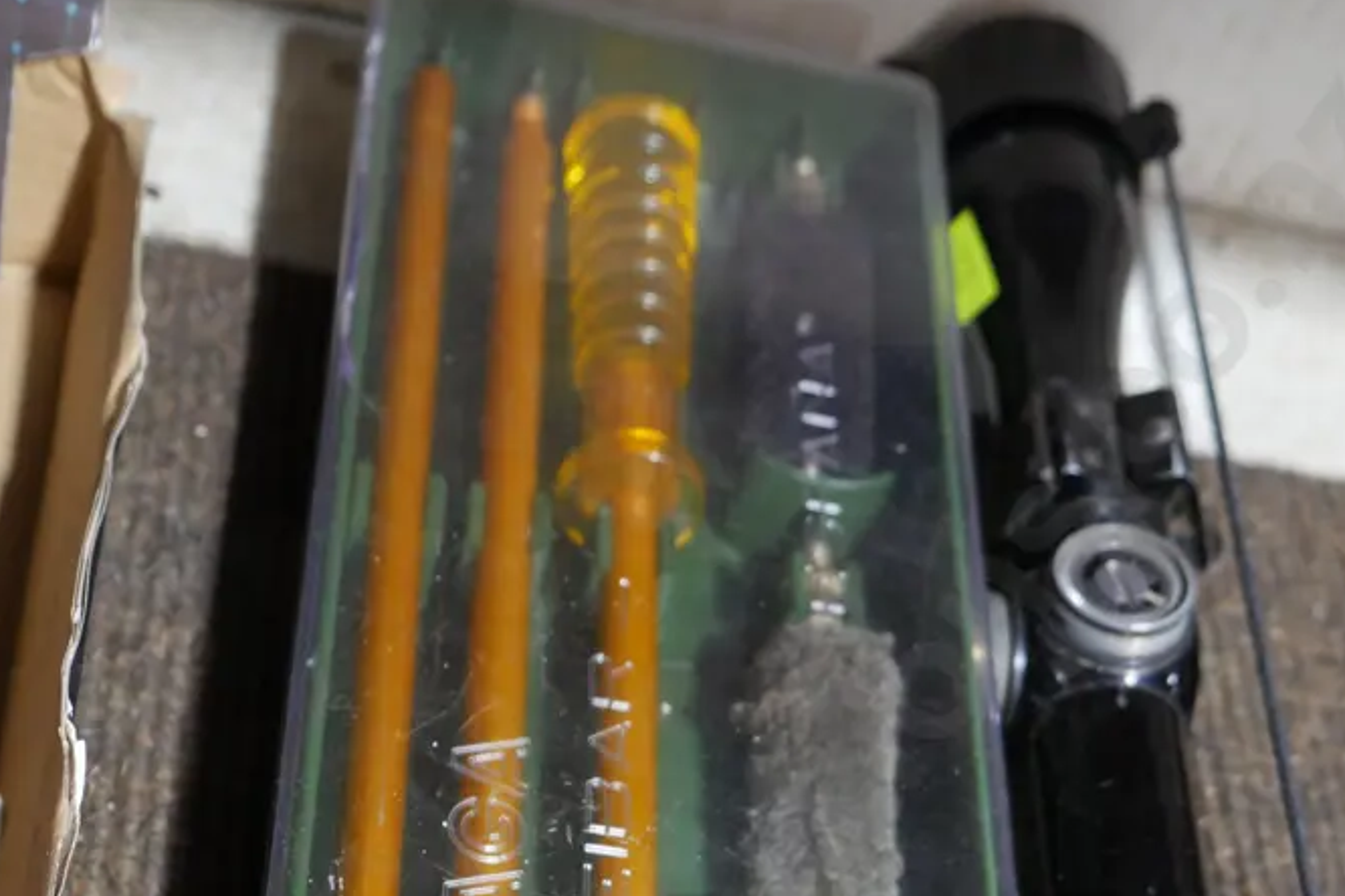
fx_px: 2391
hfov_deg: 31.4
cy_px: 930
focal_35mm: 64
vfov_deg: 20.5
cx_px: 750
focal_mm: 20
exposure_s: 1/60
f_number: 4.4
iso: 1250
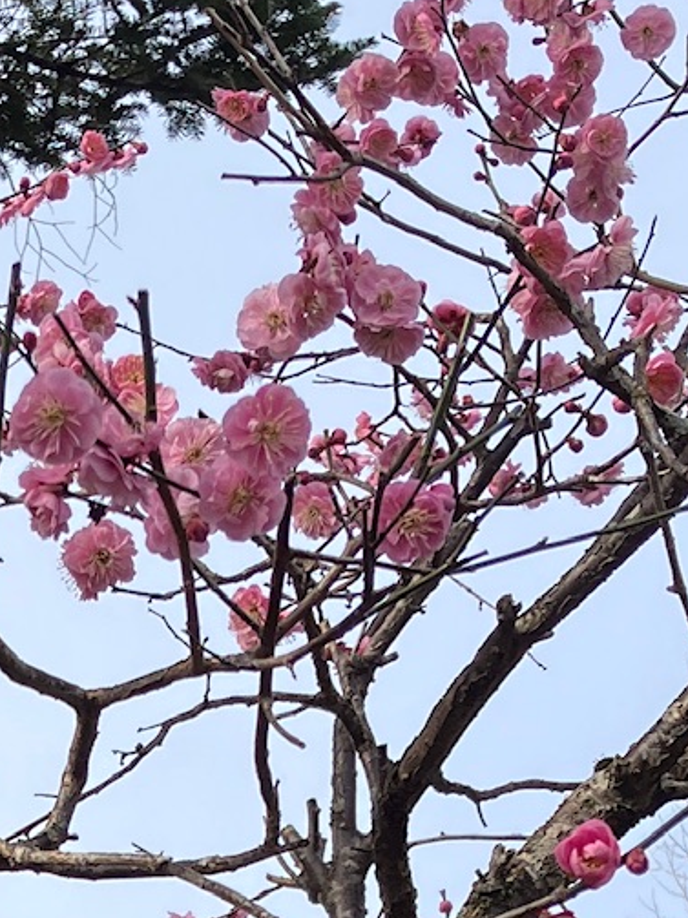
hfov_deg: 12.6
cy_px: 1287
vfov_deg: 16.1
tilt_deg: +13.2
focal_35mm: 114
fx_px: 3022
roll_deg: -2.5
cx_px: -223
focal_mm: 3.99
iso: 32
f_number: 1.8
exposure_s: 1/883
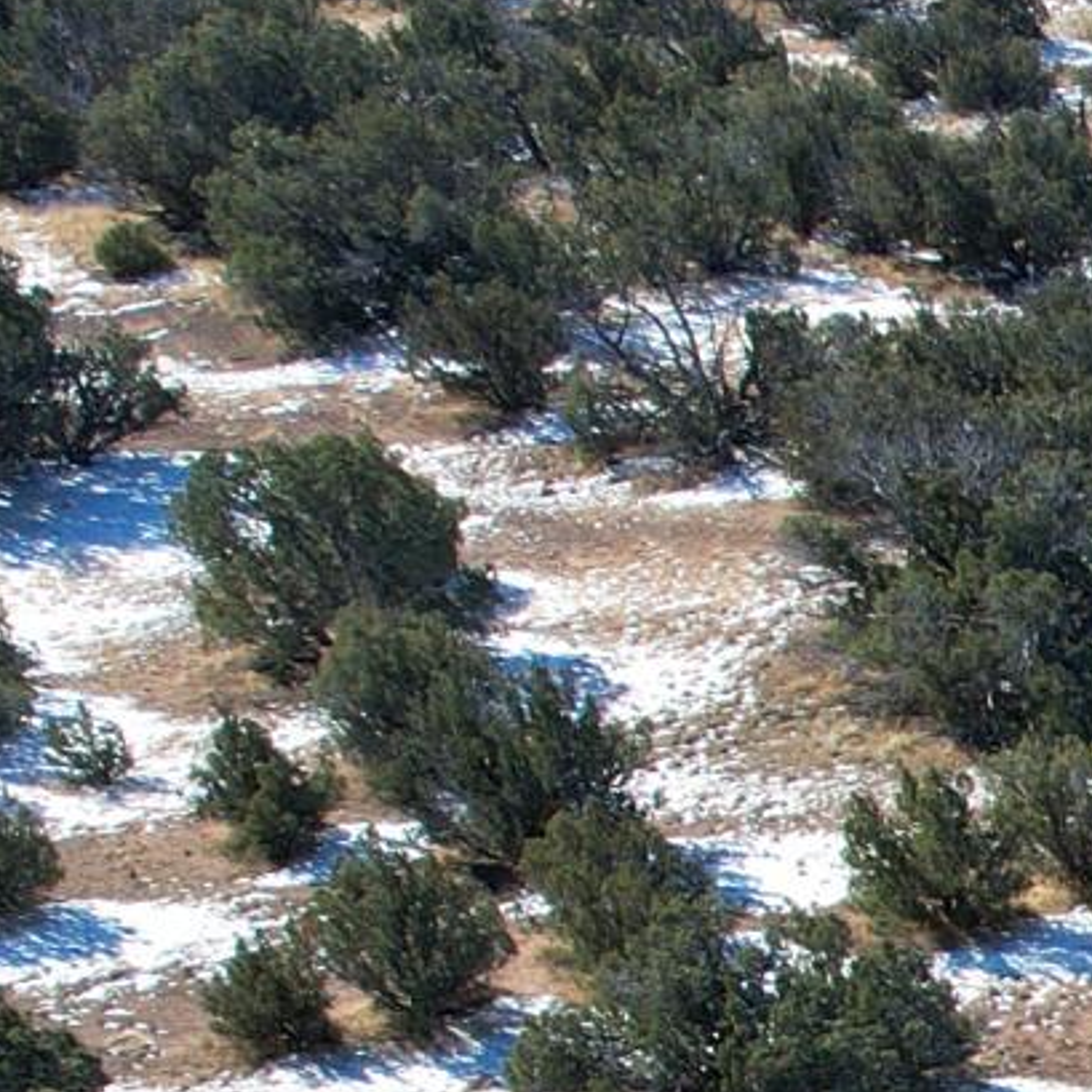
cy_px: 1738
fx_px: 4890
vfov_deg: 12.0
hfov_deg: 10.0
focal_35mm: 137
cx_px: 3126
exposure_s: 1/1000
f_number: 2.8
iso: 110
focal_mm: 8.38
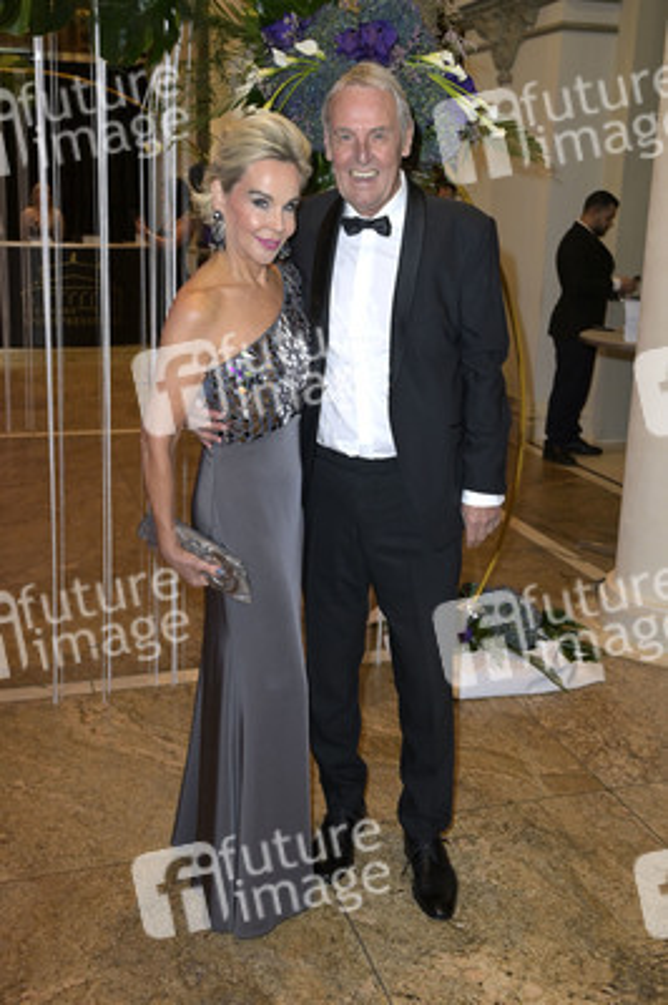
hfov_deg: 36.8
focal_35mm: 36
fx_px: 1004
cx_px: 334
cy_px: 502
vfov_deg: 53.2
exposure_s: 1/80
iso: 2500
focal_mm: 36
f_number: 5.6
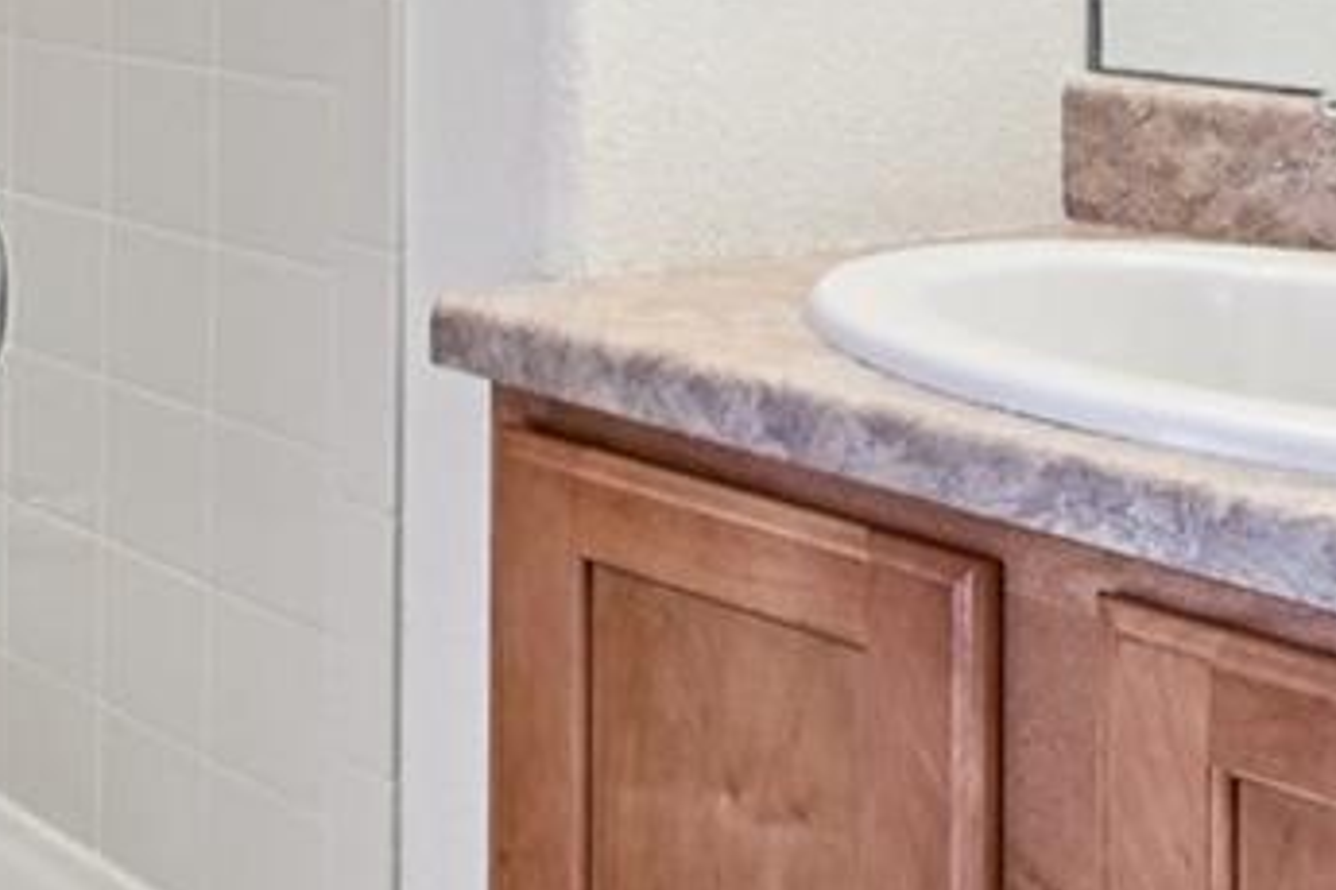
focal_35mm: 65
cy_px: -252
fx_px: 2412
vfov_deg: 19.4
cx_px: -302
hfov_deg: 27.0
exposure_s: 1/8
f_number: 8
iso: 400
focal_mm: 14
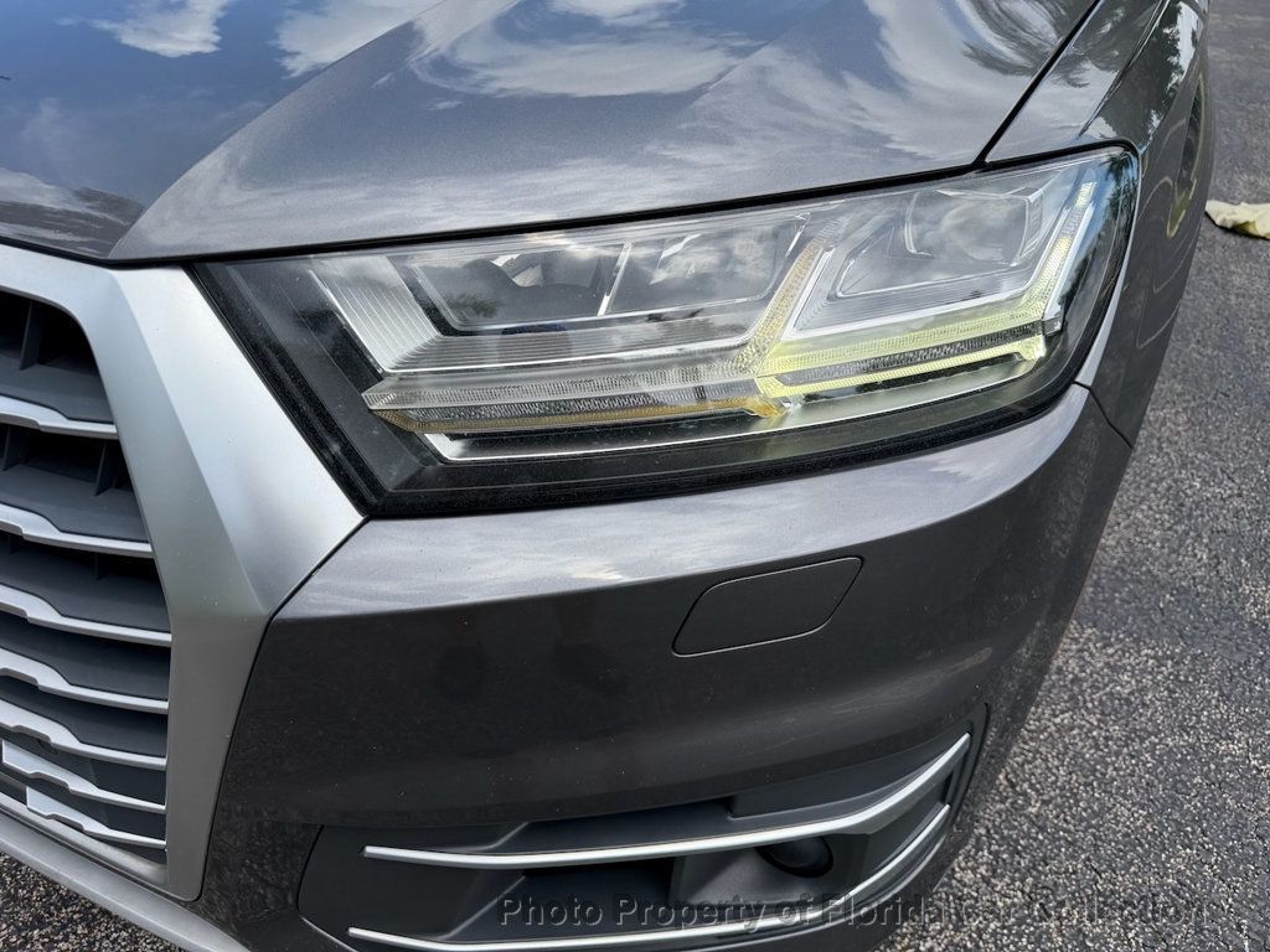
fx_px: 881
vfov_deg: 56.8
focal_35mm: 24
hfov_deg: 71.6
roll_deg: -2.9
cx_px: 635
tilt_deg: -34.7
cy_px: 476
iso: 80
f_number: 1.78
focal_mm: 6.76
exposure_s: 1/1855
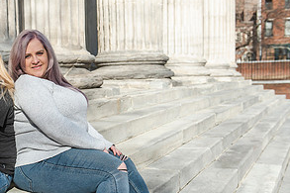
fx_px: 572
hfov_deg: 27.5
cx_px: 31
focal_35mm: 71
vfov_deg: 19.1
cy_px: 114
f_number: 4
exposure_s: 1/4000
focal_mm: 35
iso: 250
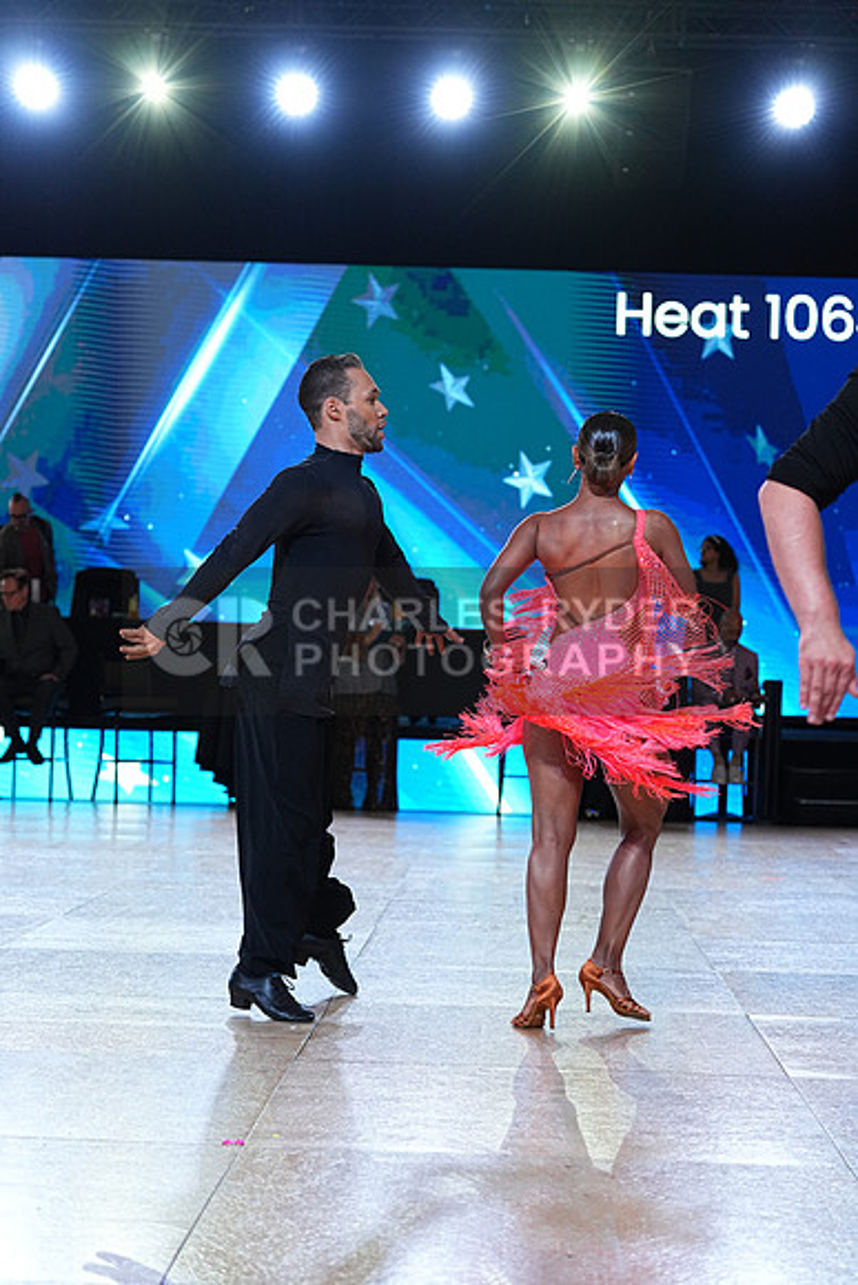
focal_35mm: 70
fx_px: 2501
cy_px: 642
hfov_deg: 19.5
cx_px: 429
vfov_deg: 28.8
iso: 1000
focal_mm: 70
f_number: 4
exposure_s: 1/500
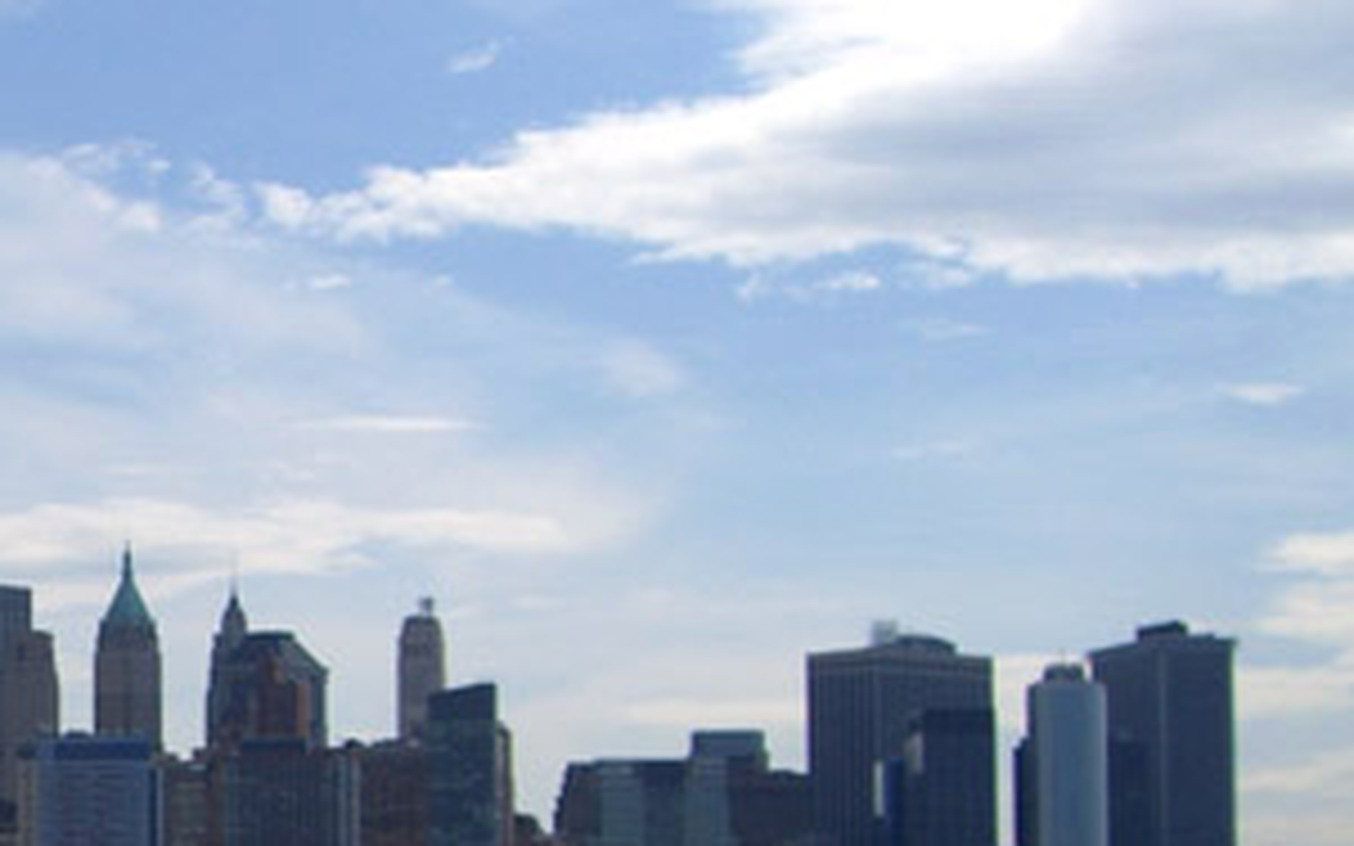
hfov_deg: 18.1
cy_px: 810
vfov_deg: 12.1
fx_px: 3948
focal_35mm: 107
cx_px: -441
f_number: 8
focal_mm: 7.9
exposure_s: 1/320
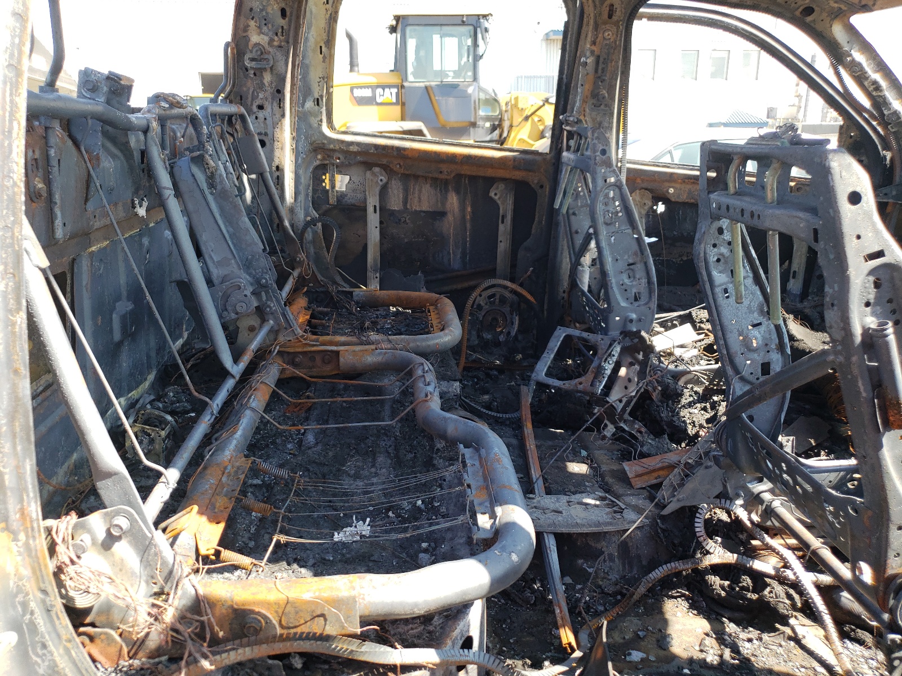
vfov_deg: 53.1
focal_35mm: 26
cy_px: 338
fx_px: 677
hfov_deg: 67.3
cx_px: 451
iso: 50
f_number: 1.5
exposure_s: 1/312
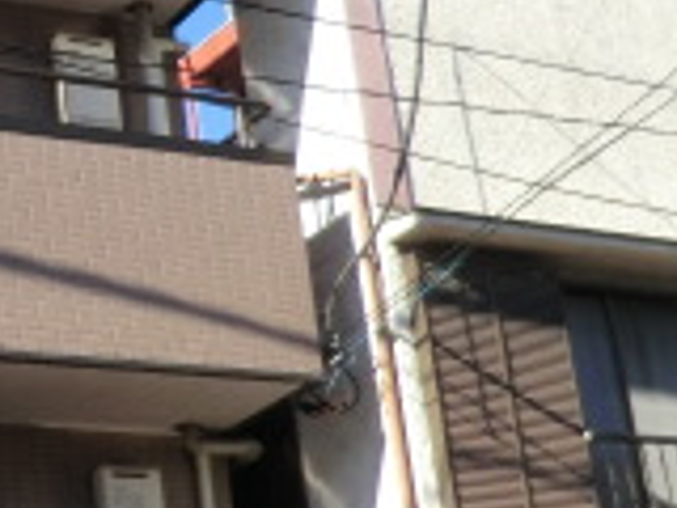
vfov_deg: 15.4
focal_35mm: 96
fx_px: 1878
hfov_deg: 19.7
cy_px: 301
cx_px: -38
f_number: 3.2
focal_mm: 4.3
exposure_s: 1/500
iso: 80
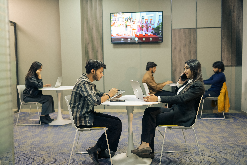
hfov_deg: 54.4
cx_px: 124
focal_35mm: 35
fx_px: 240
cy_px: 82
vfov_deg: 37.9
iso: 200
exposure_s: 1/50
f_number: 1.8
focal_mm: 35
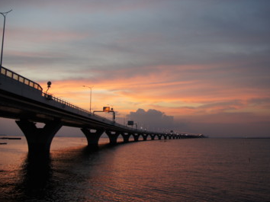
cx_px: 150
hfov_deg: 55.3
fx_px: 257
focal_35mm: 33
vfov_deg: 42.9
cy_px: 101
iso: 125
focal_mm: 18
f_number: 3.5
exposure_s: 1/30
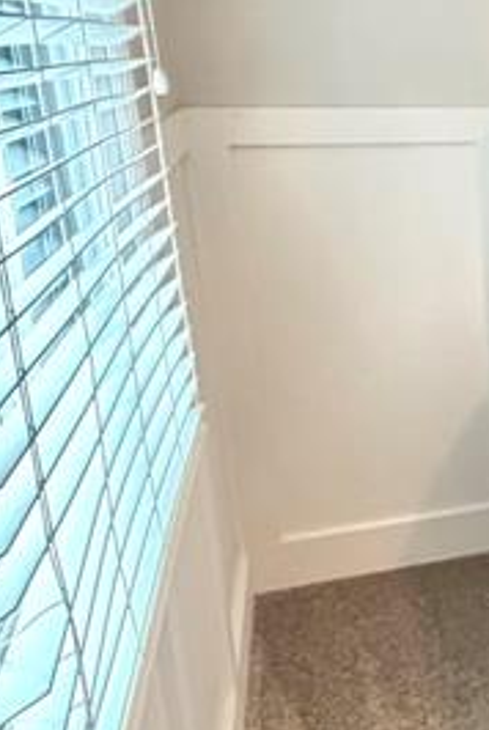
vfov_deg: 35.6
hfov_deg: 17.2
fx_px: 1138
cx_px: 992
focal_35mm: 56
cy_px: 324
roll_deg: -1.3
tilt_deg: -13.5
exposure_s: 1/60
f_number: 2.2
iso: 400
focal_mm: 2.22
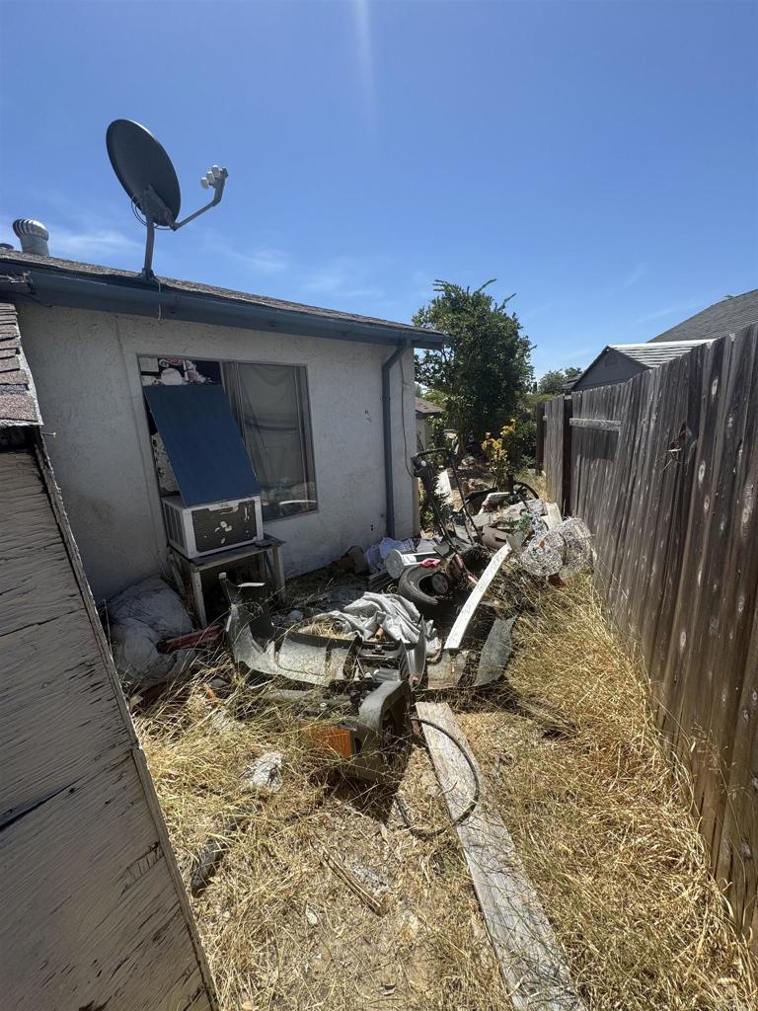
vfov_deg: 102.1
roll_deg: +3.6
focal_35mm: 14
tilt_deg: -8.5
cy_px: 506
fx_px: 409
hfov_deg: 85.7
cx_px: 379
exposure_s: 1/1299
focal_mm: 2.22
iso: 40
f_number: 2.2
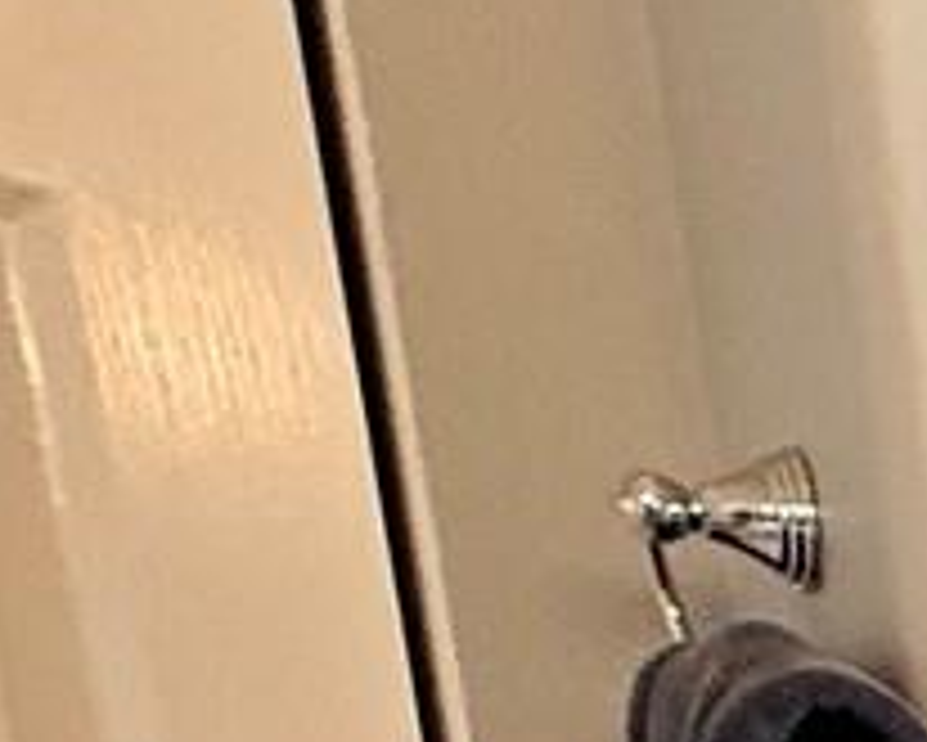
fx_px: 2910
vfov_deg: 12.5
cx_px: 3087
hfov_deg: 10.1
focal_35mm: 106
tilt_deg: -10.2
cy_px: 1560
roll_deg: -1.0
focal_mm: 2.22
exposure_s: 1/120
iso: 200
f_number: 2.2
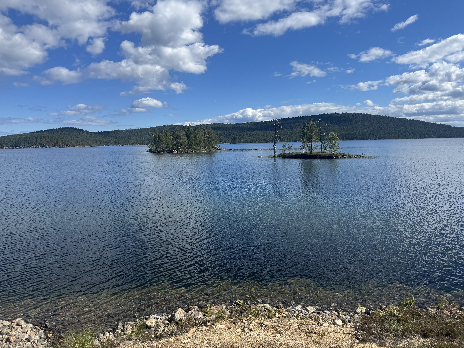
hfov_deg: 71.6
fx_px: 322
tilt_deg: -6.4
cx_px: 232
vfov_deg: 56.8
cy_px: 174
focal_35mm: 24
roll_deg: +2.0
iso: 80
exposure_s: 1/6410
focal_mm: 6.76
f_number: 1.78
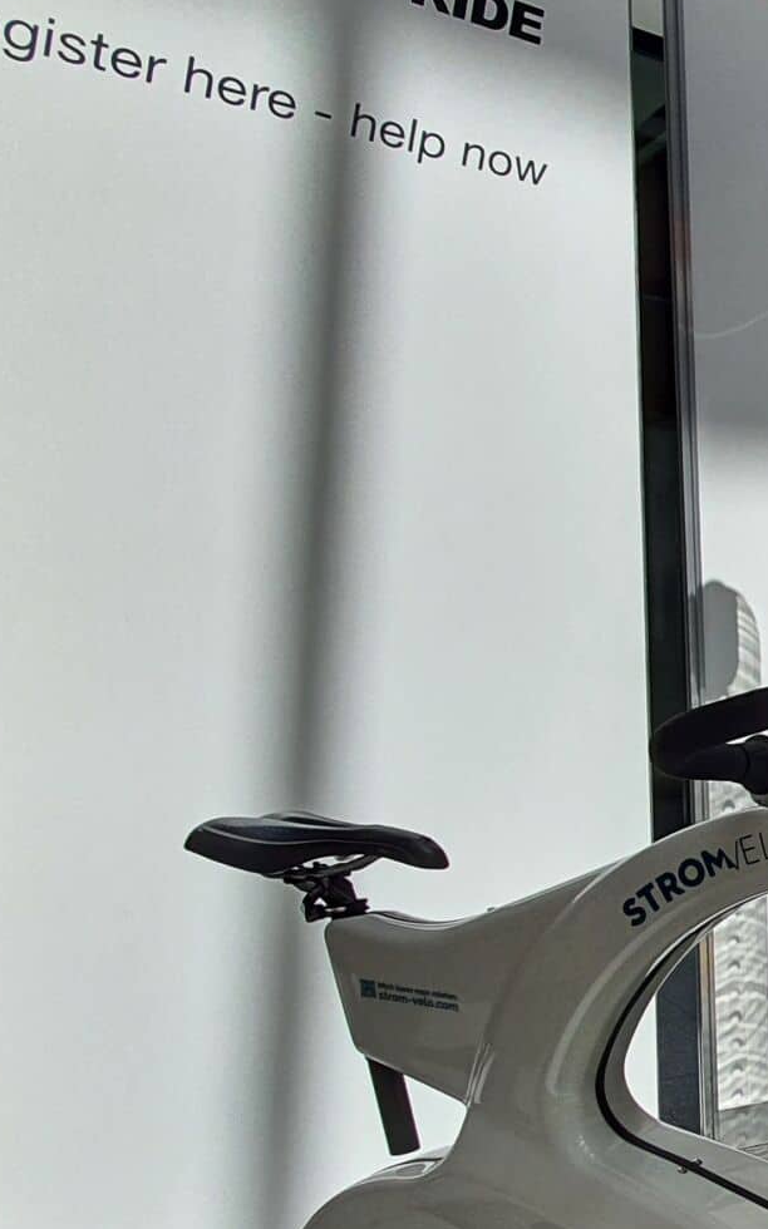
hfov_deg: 25.4
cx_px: 1187
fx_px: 1206
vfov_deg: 51.7
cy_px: 923
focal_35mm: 36
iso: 50
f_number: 2.2
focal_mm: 1.8
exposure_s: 1/318
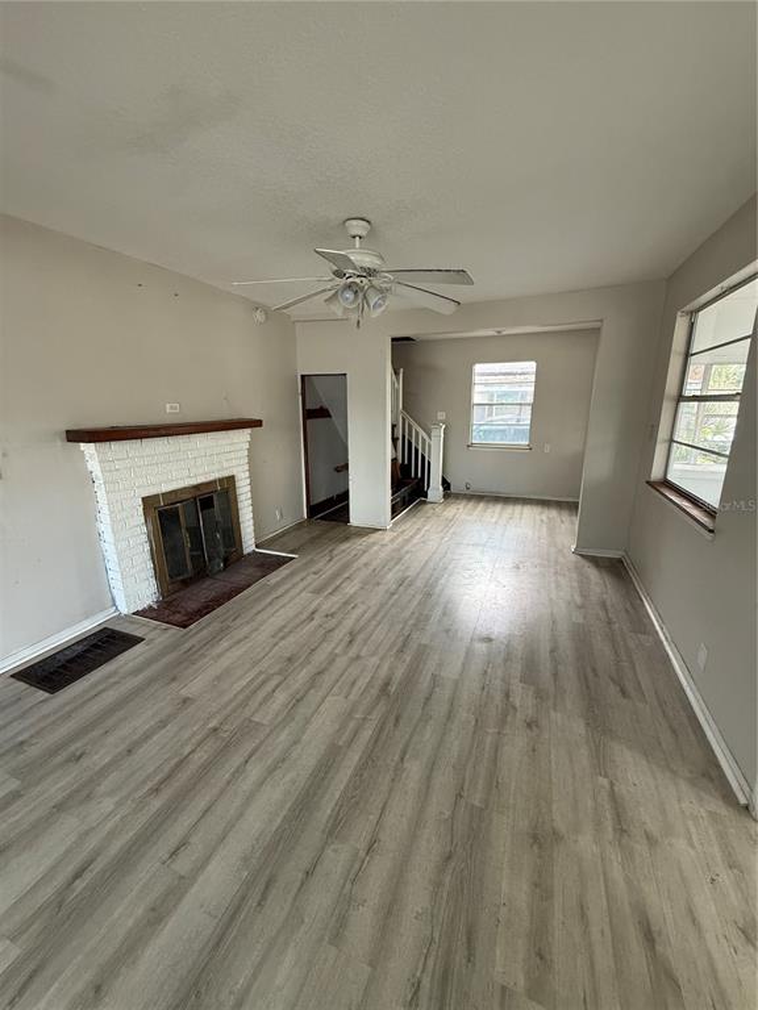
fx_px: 409
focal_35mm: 14
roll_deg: +0.4
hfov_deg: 85.7
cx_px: 379
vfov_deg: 102.1
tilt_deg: -13.6
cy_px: 505
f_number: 2.2
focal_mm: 2.22
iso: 250
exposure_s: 1/99
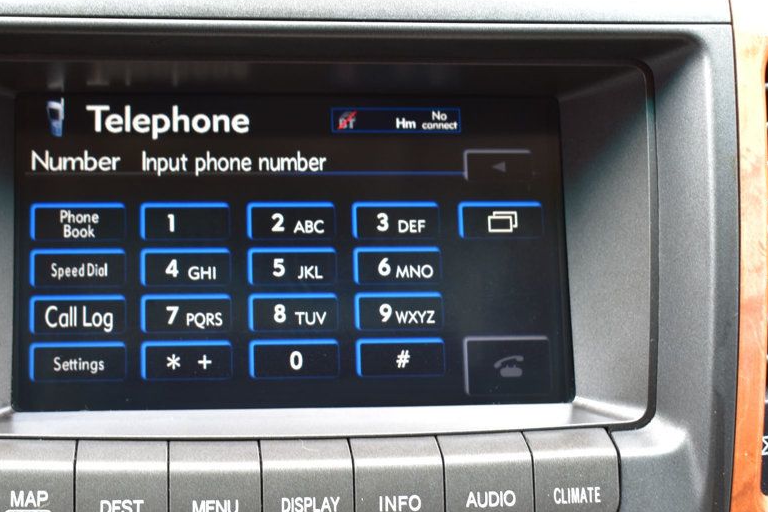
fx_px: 1451
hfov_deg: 29.6
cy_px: 294
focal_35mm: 68
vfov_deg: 20.0
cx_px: 317
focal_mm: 34
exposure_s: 1/15
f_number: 6.3
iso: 400
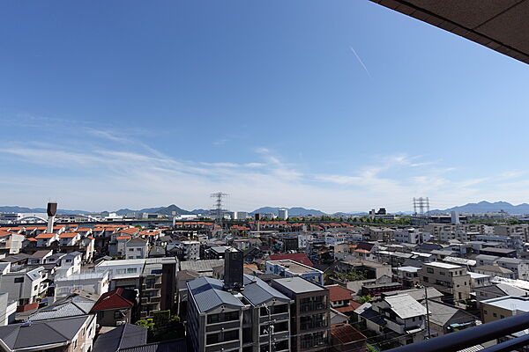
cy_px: 176
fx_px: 264
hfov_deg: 90.0
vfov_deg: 67.4
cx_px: 264
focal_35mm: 18
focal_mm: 6.9
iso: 125
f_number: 3.5
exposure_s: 1/200
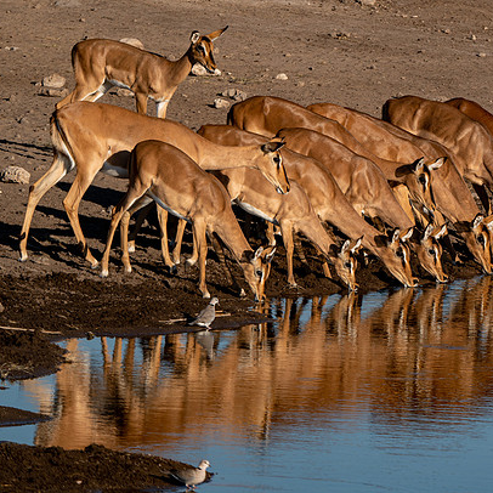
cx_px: 469
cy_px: 156
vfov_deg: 2.6
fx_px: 10747
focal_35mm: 667
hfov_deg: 2.6
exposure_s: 1/250
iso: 100
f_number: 9
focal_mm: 367
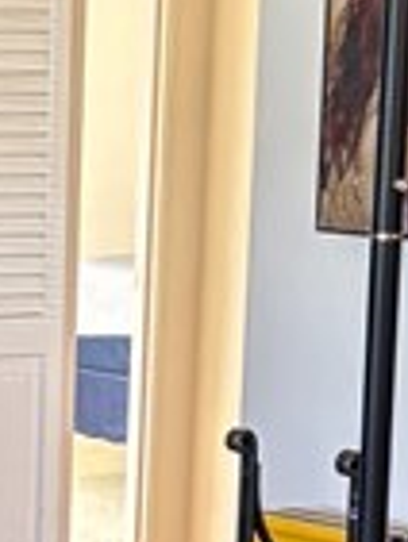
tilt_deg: -14.8
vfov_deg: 10.0
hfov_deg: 7.7
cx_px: -212
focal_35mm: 189
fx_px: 2966
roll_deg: -1.4
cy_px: 876
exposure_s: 1/60
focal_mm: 5.96
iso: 320
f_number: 1.6
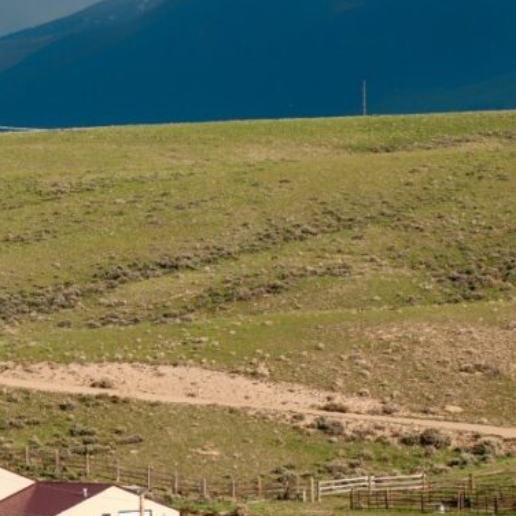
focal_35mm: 451
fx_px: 7606
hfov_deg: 3.9
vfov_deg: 3.9
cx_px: -183
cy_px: 361
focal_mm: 130
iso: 200
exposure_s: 1/1250
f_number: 8
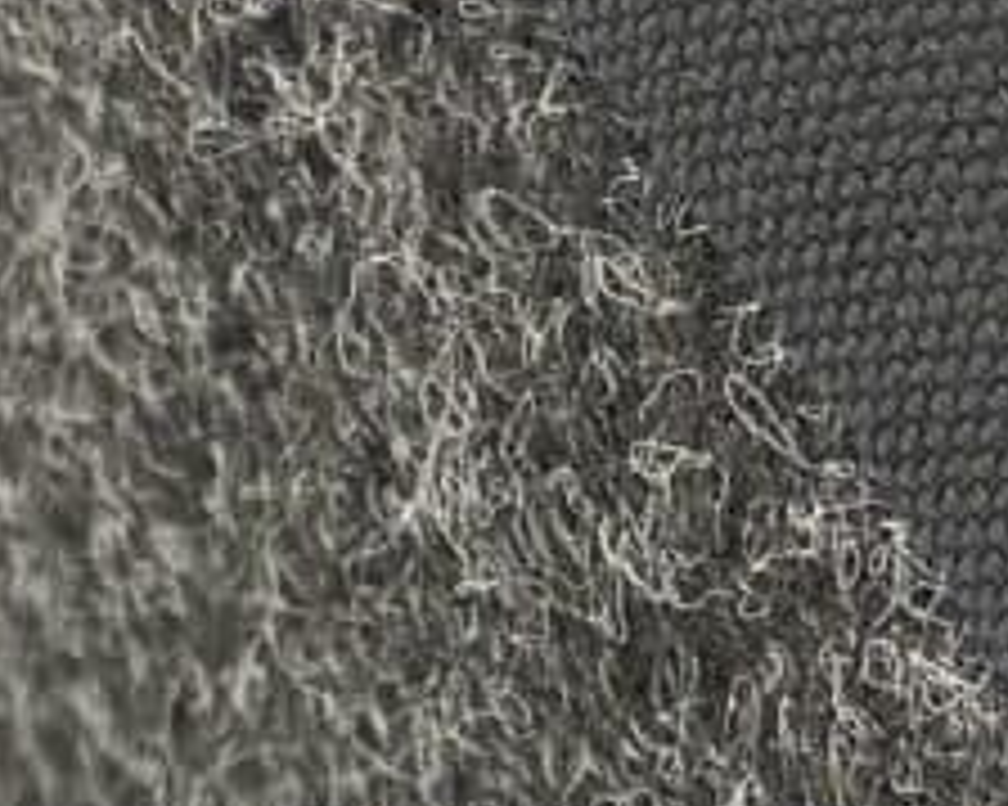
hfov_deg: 11.6
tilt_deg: -46.7
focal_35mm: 166
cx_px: 630
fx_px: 4950
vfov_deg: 8.7
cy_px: 1655
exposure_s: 1/50
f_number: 1.8
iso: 125
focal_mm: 4.25
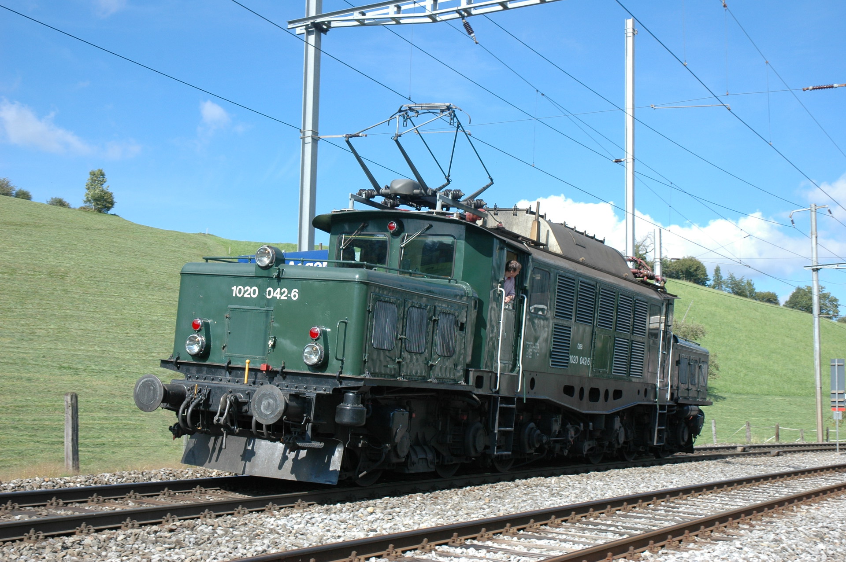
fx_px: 1021
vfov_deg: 30.8
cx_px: 423
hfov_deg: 45.0
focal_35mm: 44
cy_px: 281
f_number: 8
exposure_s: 1/250
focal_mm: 29
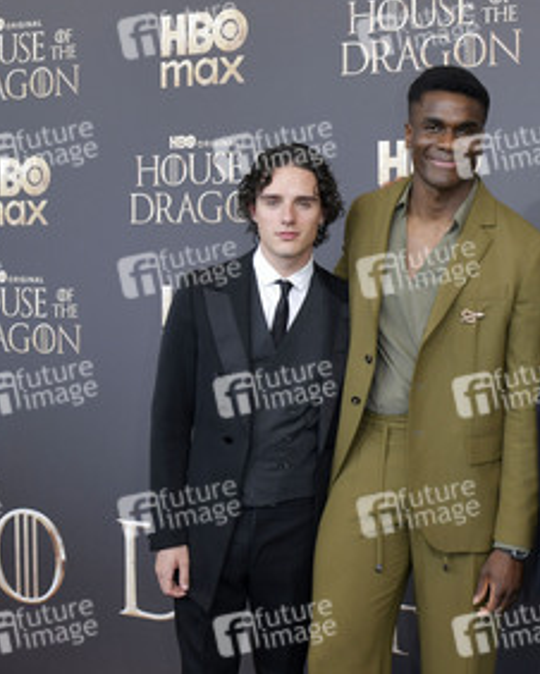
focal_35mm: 42
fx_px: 838
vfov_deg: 43.8
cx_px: 450
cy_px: 330
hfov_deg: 34.4
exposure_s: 1/200
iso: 400
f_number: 6.3
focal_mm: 28
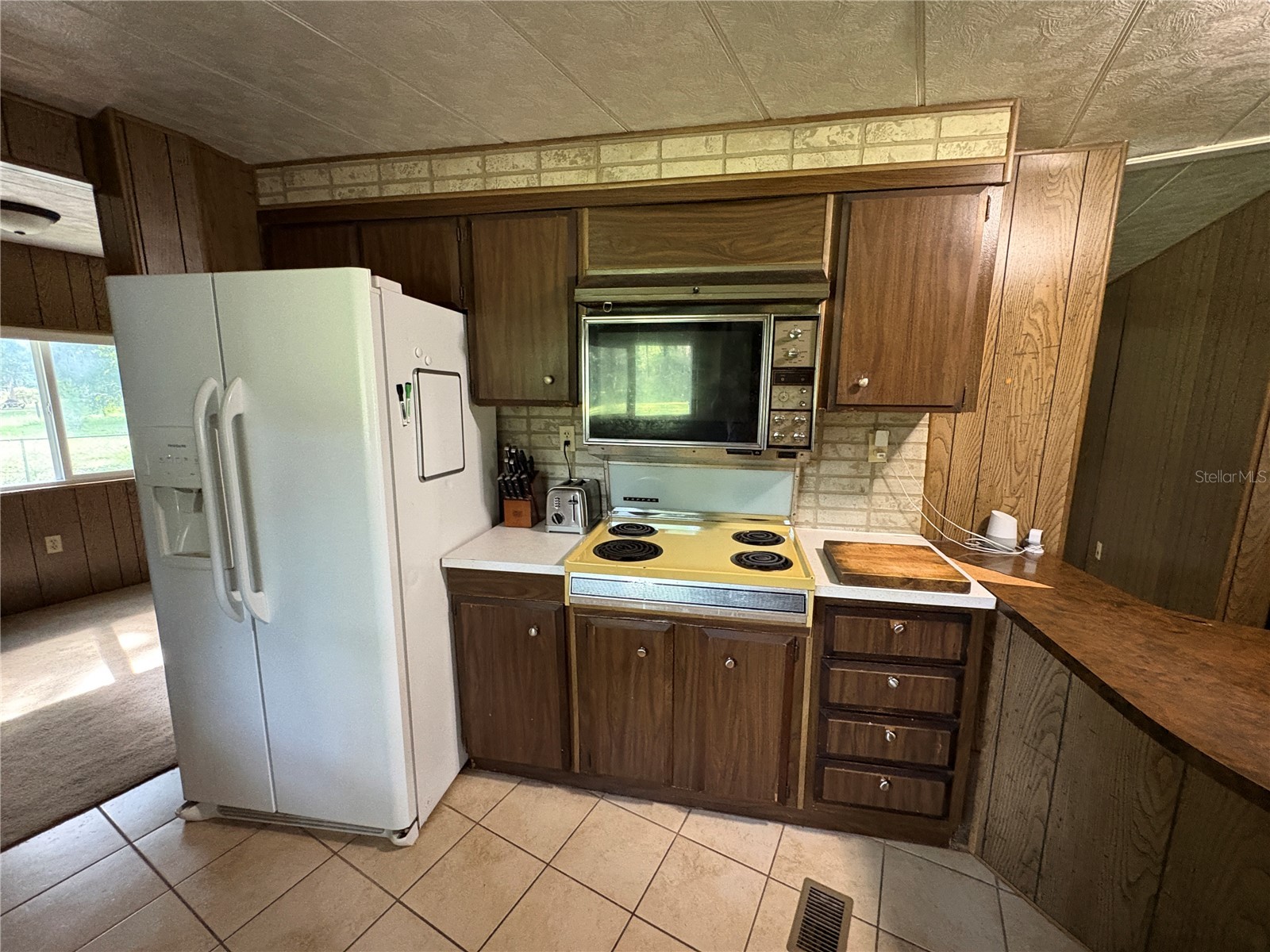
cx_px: 635
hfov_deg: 102.1
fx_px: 514
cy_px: 476
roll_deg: -0.8
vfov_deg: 85.7
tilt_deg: -9.6
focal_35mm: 14
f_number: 2.2
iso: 800
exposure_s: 1/40
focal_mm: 2.22
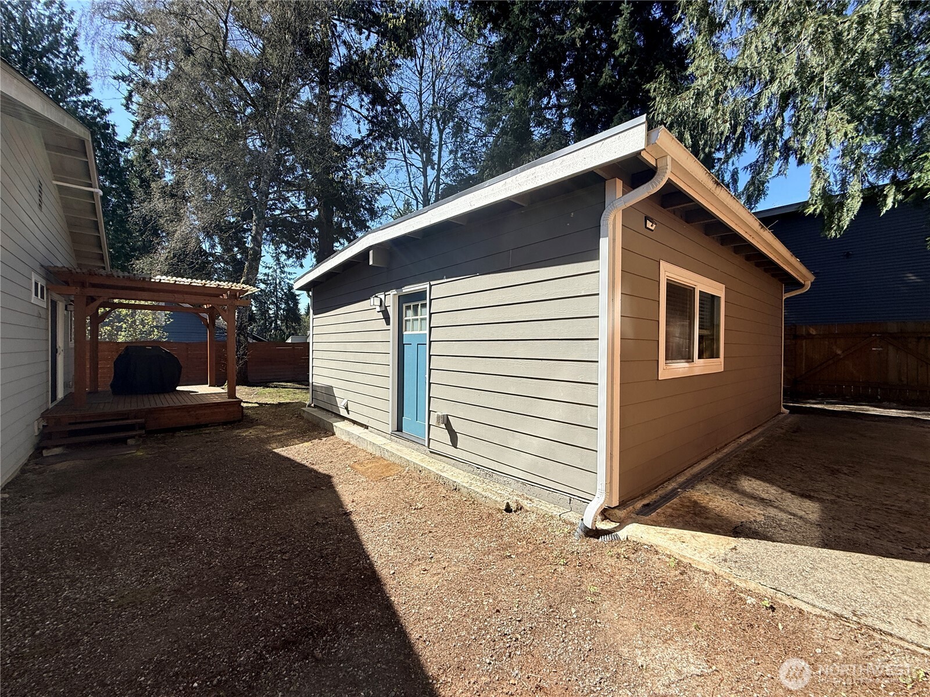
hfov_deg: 102.1
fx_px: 376
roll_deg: -0.6
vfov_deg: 85.7
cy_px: 348
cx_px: 465
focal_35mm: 14
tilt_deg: +0.3
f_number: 2.2
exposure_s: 1/1368
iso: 50
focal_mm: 2.22
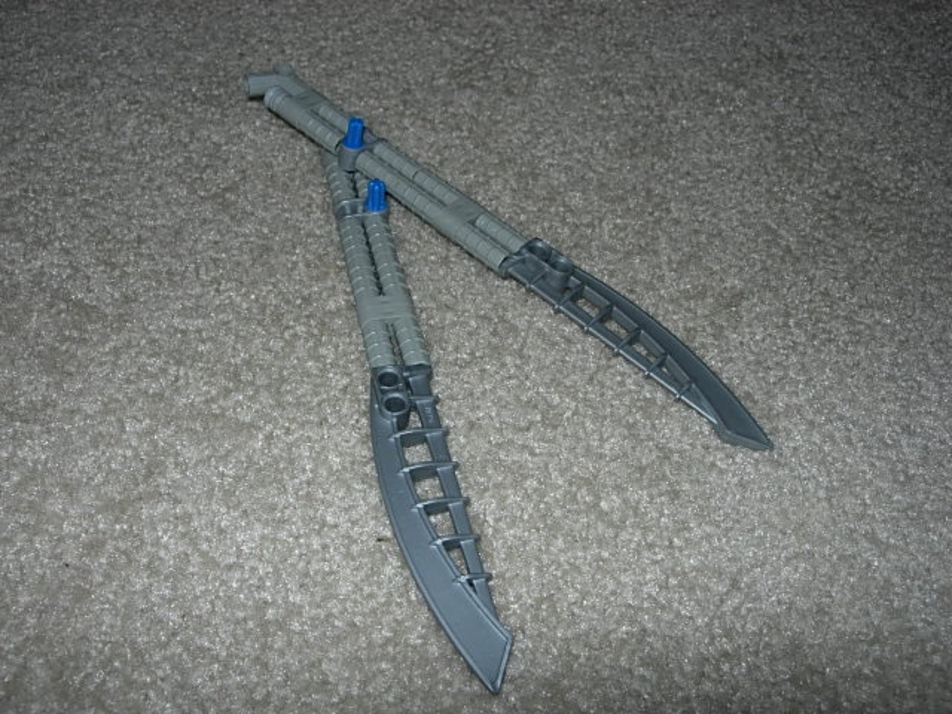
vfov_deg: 37.7
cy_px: 357
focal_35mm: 38
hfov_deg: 49.0
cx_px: 476
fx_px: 1045
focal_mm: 7.8
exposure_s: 1/64
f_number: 4.8
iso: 79
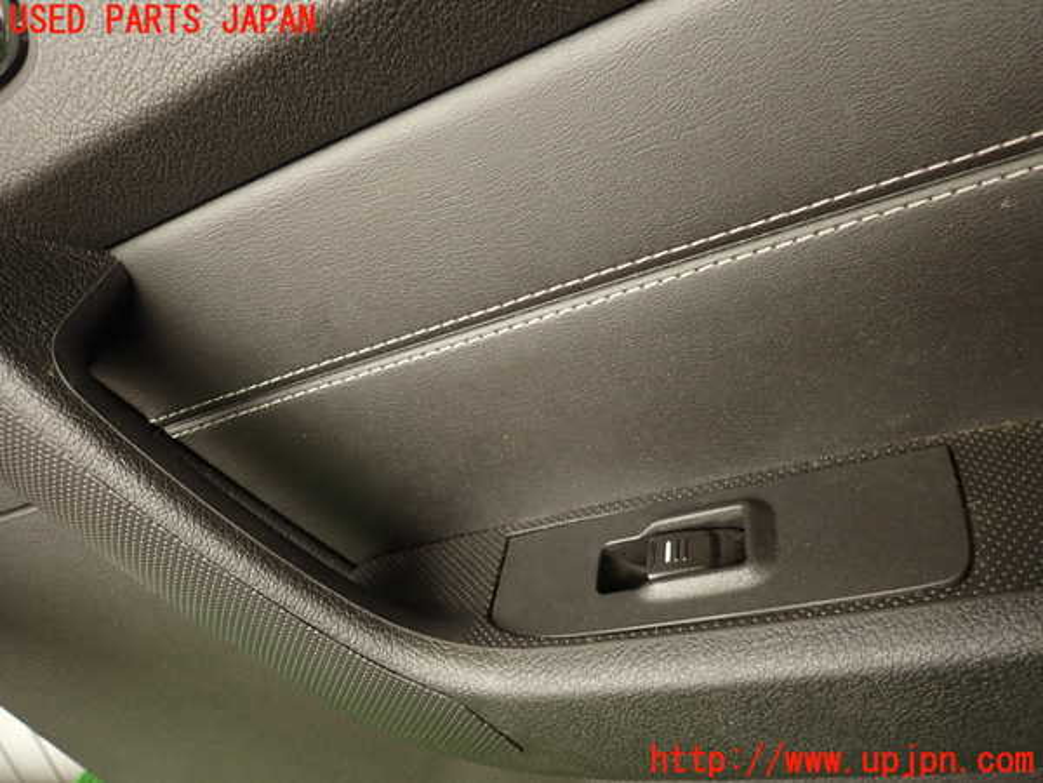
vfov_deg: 54.9
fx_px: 753
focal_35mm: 25
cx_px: 522
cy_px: 392
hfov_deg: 69.4
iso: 160
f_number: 2
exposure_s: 1/60
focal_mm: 4.5
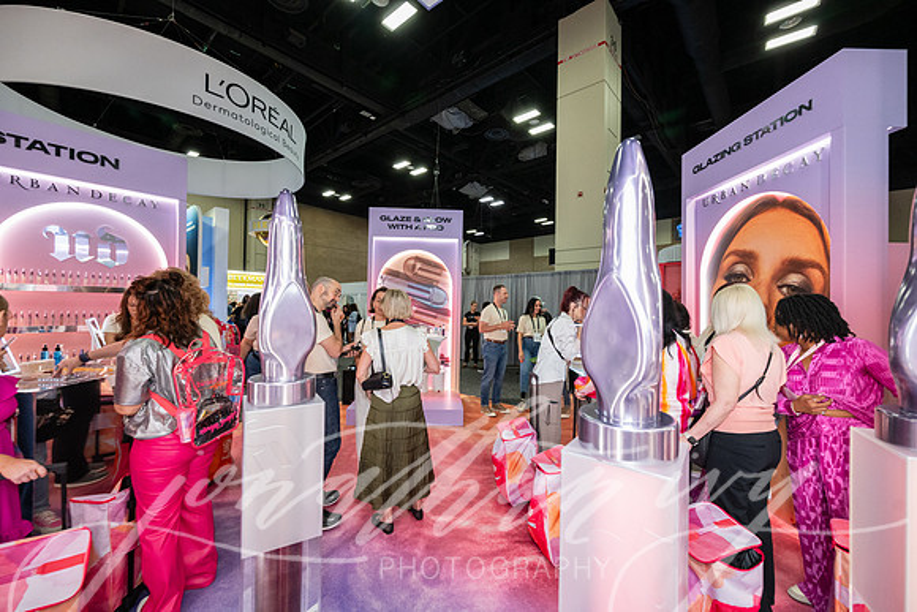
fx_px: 357
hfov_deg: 104.2
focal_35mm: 14
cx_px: 458
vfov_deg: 81.2
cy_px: 306
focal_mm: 14
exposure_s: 1/100
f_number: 5.6
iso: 2000
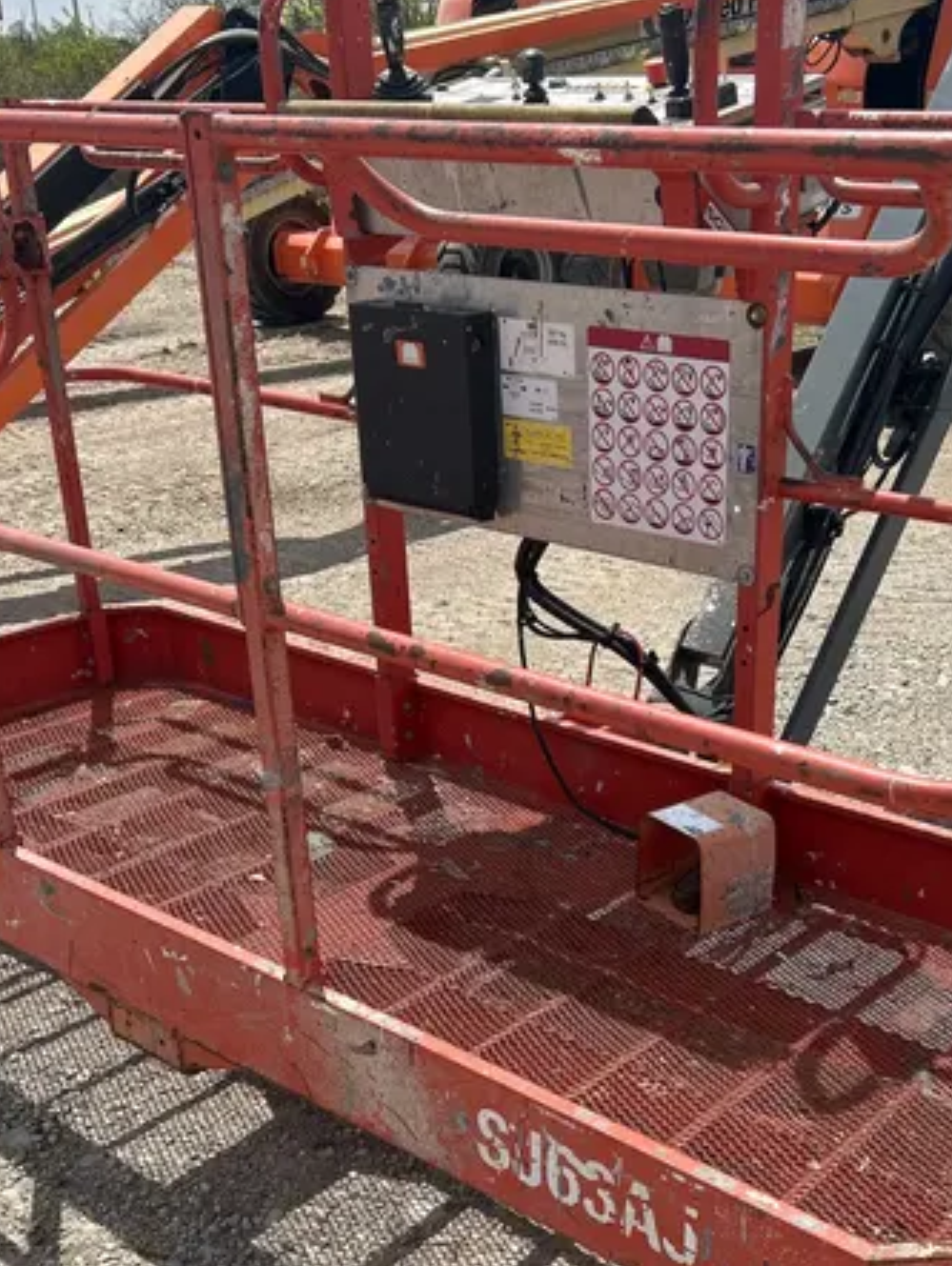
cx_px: 629
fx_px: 1574
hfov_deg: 33.4
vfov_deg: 42.9
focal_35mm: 43
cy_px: 890
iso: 50
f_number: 1.5
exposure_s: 1/4630
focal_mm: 5.7
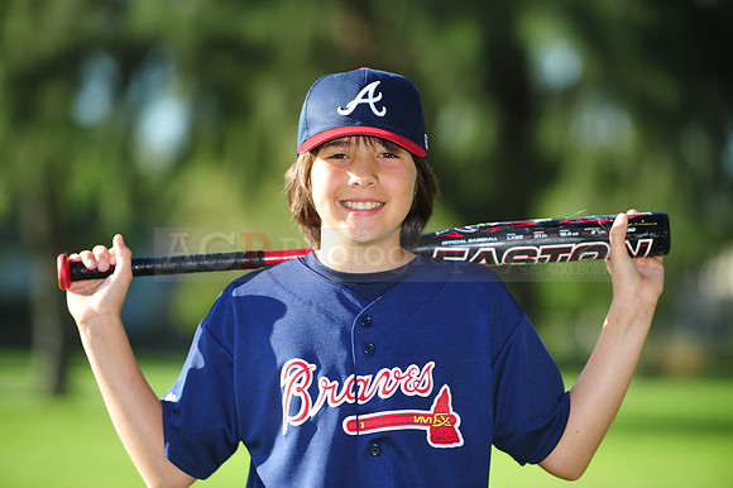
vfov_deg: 6.9
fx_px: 4070
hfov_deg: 10.3
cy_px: 244
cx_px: 366
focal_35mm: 200
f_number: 4.5
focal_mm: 200
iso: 200
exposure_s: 1/500
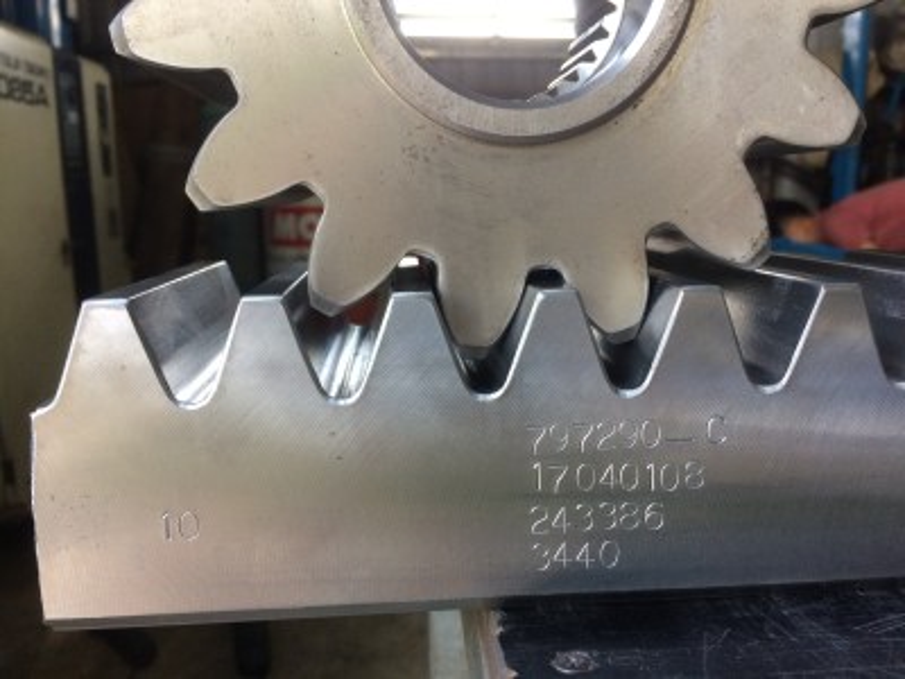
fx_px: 758
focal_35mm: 29
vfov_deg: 48.2
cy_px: 340
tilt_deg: -12.0
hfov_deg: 61.7
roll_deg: -0.8
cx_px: 452
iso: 64
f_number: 2.2
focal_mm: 4.15
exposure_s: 1/33
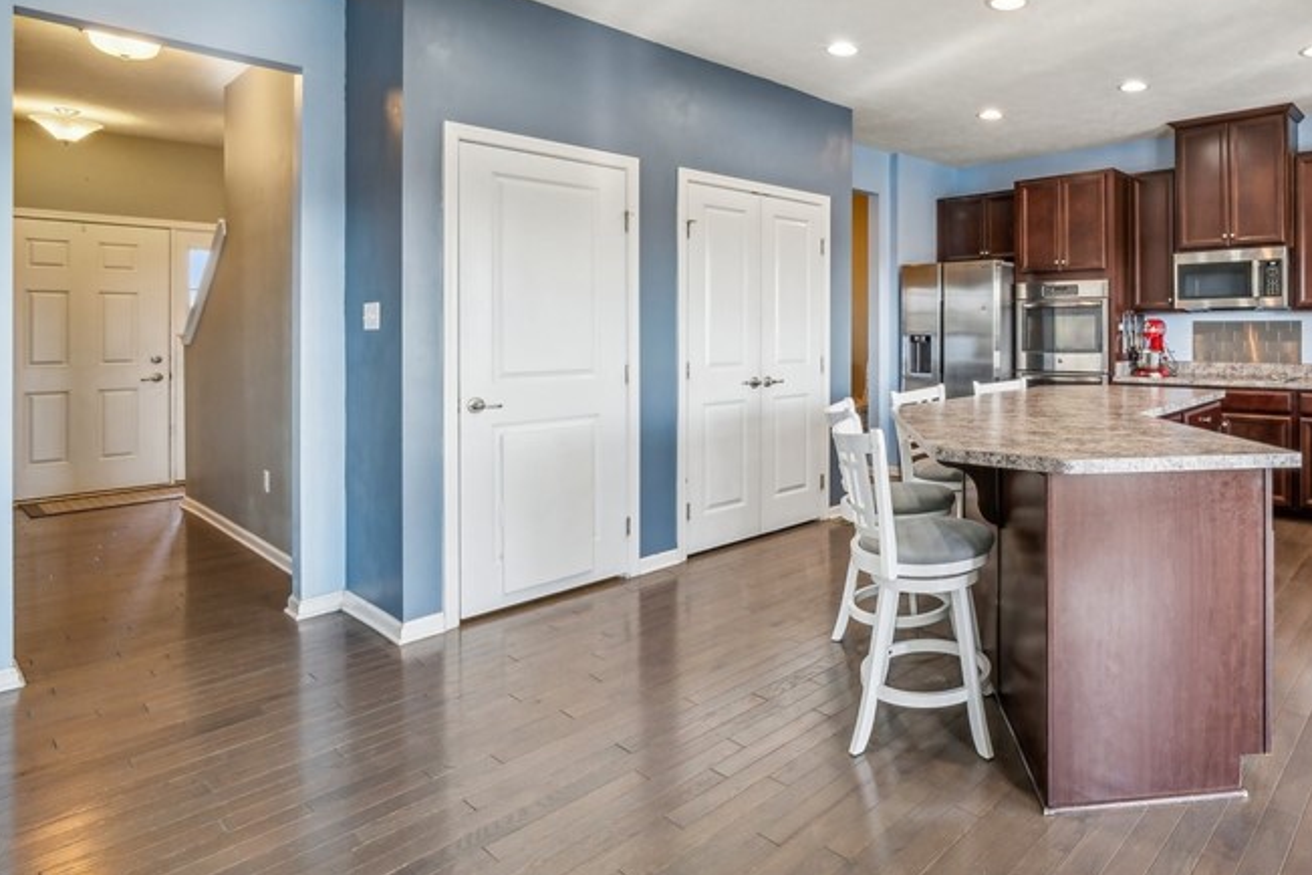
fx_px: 729
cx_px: 941
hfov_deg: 79.2
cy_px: 320
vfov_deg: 61.0
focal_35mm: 20
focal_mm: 12
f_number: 11
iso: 50
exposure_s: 1/4
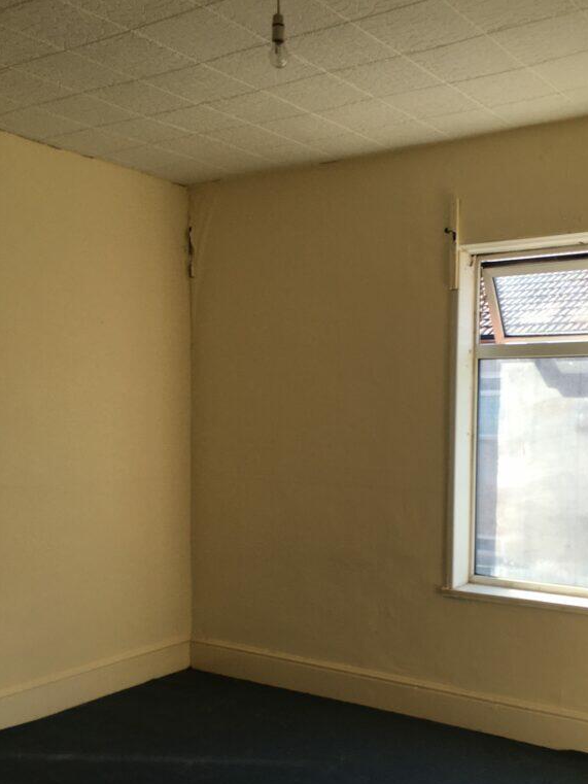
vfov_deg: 47.4
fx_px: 883
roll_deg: -2.3
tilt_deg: -5.8
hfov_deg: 36.6
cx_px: 377
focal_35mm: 39
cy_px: 491
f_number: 2.2
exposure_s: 1/148
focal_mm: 4.15
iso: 25
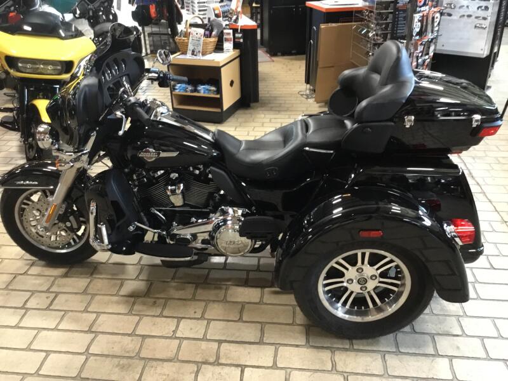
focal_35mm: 31
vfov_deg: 45.4
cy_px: 190
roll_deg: +0.9
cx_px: 254
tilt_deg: -25.6
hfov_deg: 58.4
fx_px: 455
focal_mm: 3.3
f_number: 2.4
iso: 200
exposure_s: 1/24
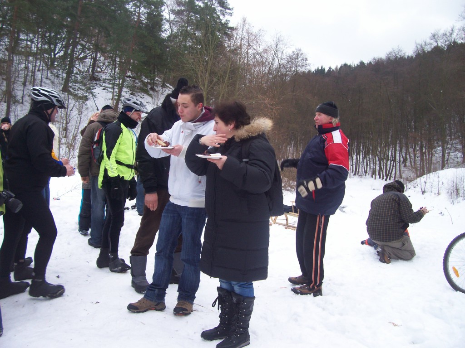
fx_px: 457
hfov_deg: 54.0
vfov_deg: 41.8
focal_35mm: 34
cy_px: 174
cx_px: 232
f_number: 2.7
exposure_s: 1/115
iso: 80
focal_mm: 5.6
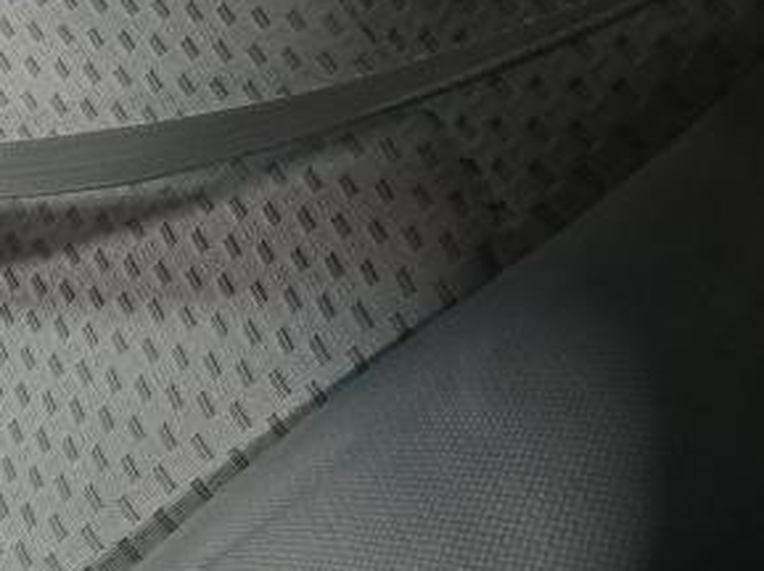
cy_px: 137
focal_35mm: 102
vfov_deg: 14.4
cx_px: -597
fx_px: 2248
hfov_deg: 16.3
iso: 800
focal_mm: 6.3
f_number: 1.7
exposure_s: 1/60
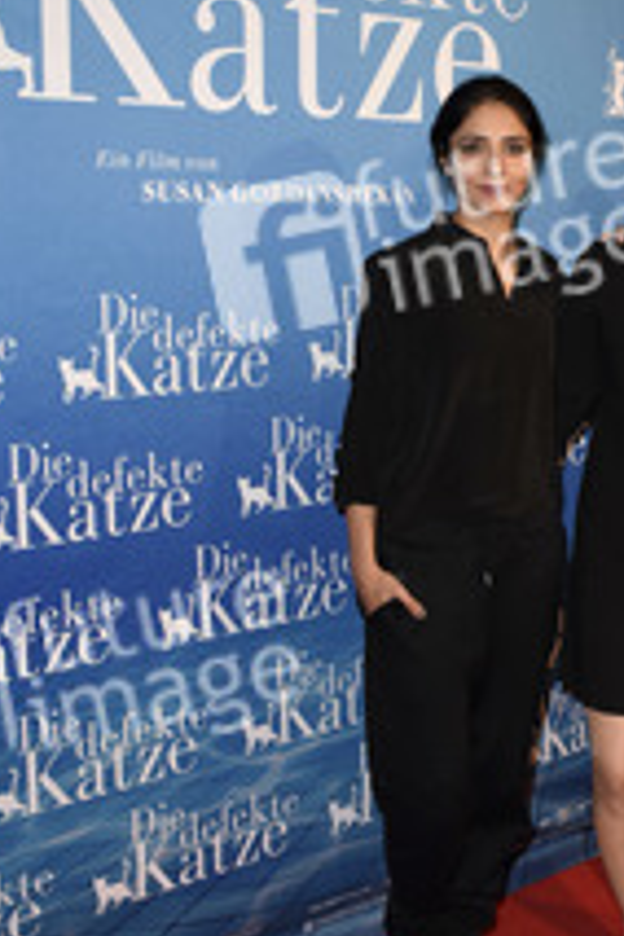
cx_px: 554
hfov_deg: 21.5
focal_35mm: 62
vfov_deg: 32.4
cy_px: 457
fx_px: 1612
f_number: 8
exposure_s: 1/160
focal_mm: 22
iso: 500
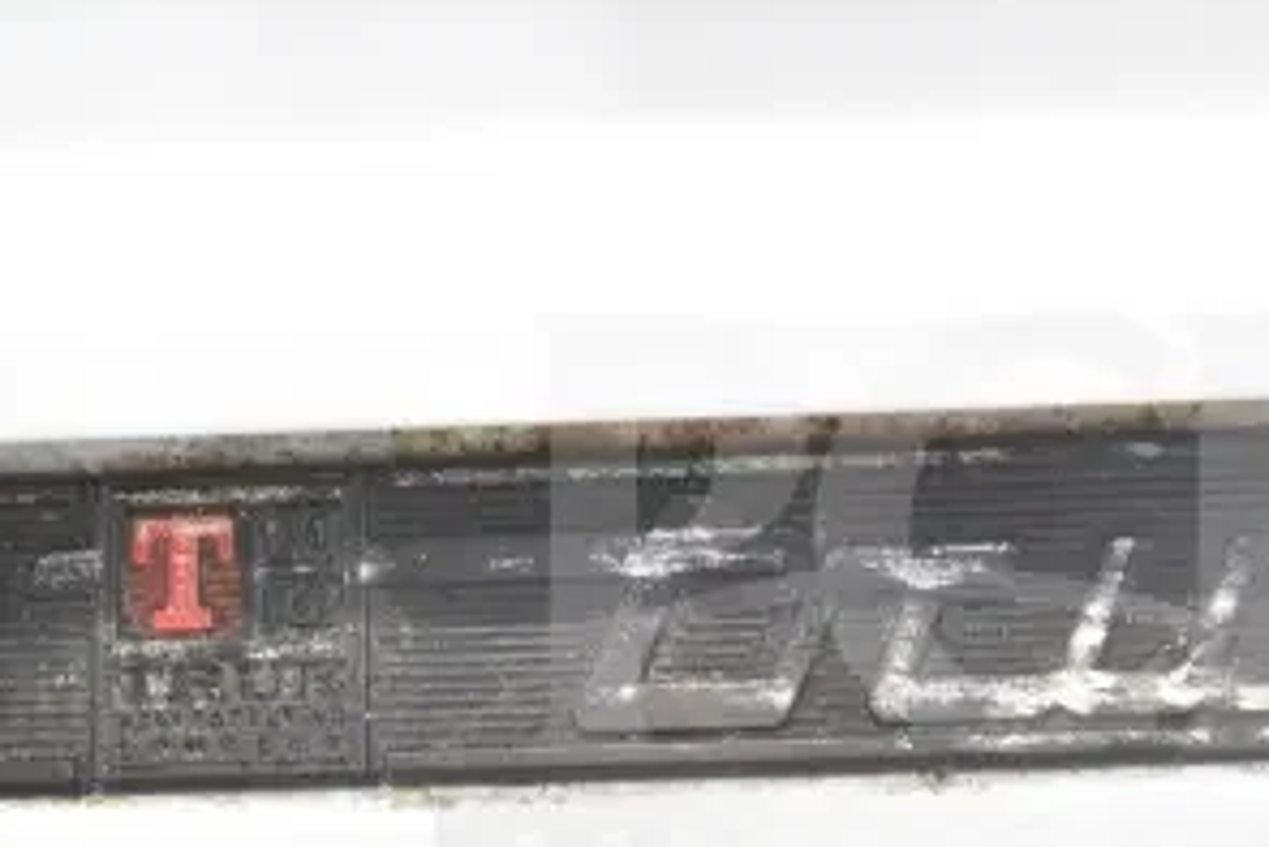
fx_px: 4373
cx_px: 916
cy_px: 656
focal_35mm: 124
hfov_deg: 16.4
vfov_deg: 11.0
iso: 1800
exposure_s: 1/60
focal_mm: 40
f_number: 4.8
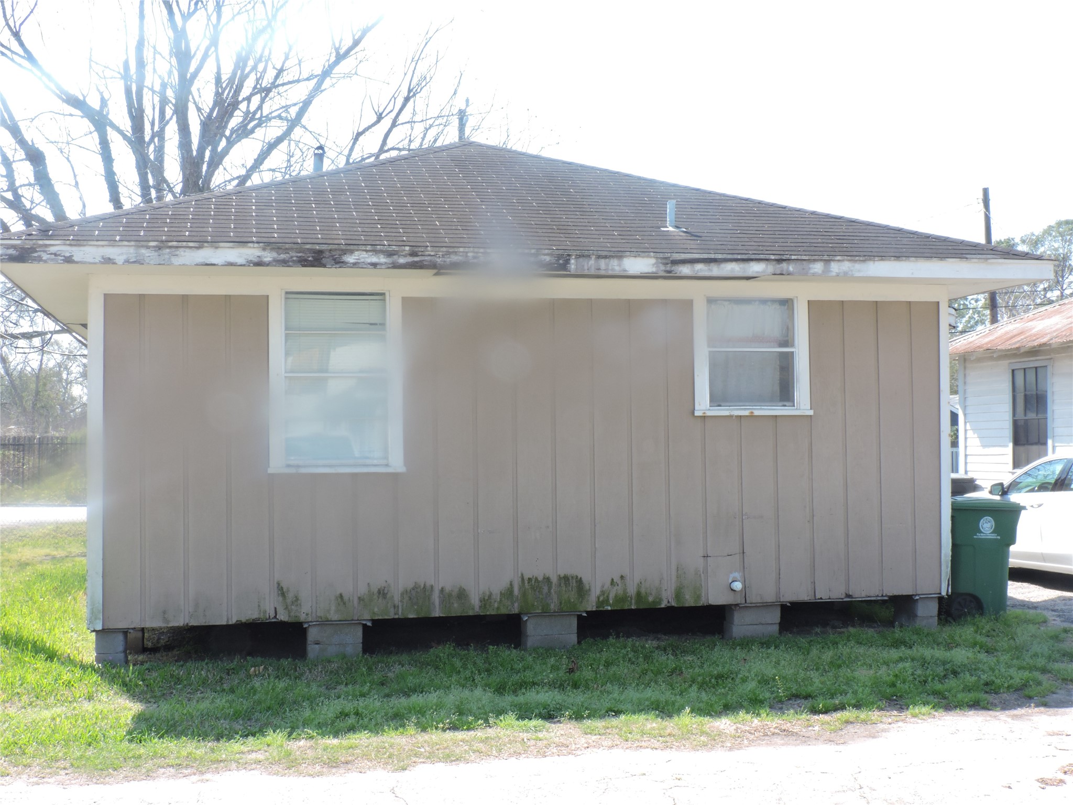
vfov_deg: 33.6
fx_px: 1333
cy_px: 402
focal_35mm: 43
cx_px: 536
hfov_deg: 43.9
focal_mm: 7.7
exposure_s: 1/60
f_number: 7.6
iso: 100
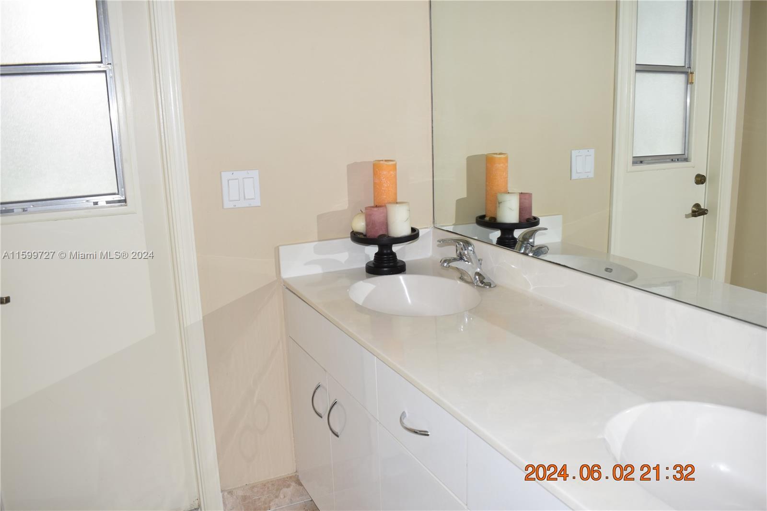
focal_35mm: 30
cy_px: 256
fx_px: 639
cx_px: 384
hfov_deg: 61.9
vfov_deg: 43.6
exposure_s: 1/30
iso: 200
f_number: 5.6
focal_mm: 20
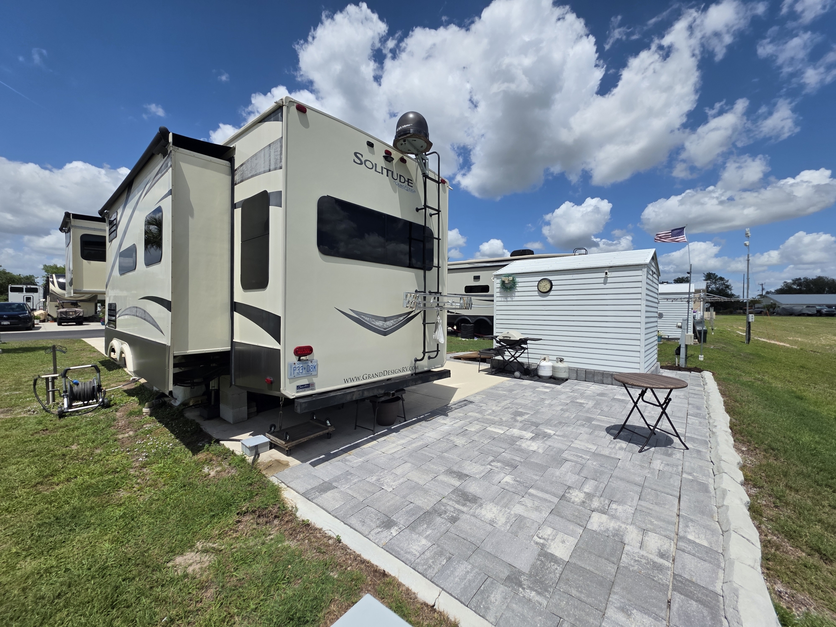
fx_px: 314
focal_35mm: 13
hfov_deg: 106.2
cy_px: 314
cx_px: 418
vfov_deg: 89.9
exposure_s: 1/3873
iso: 40
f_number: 1.9
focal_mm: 2.2
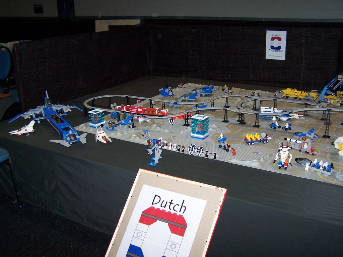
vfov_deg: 37.7
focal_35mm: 38
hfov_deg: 49.0
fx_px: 377
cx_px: 172
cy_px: 128
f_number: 2.8
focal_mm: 6.3
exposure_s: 1/60
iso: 140
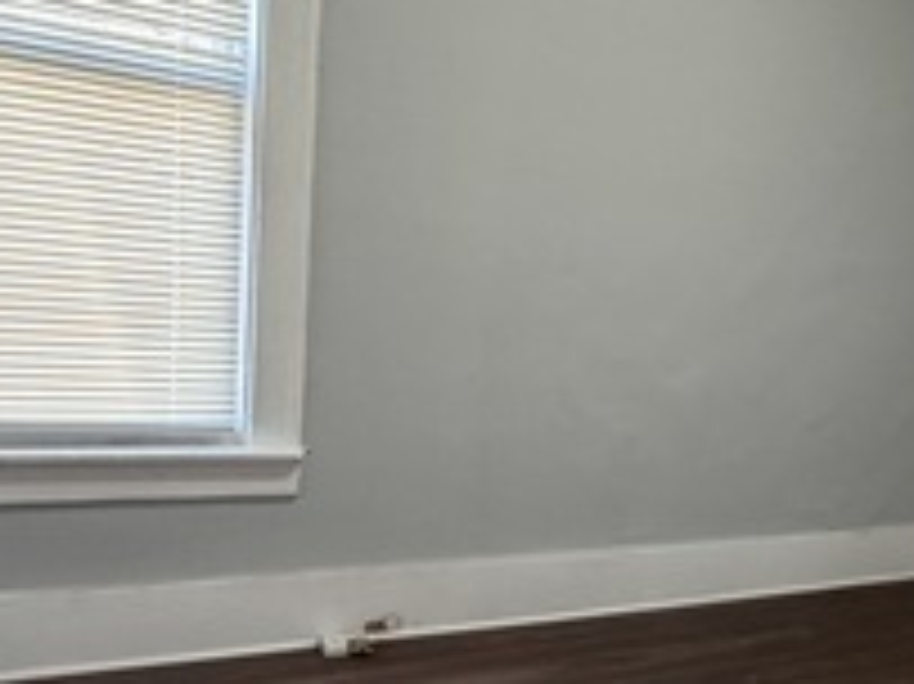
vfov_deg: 30.9
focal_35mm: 46
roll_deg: -6.6
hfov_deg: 39.5
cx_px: 745
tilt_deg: -13.6
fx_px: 1214
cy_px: 518
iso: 250
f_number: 2.2
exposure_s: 1/120
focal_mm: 2.22
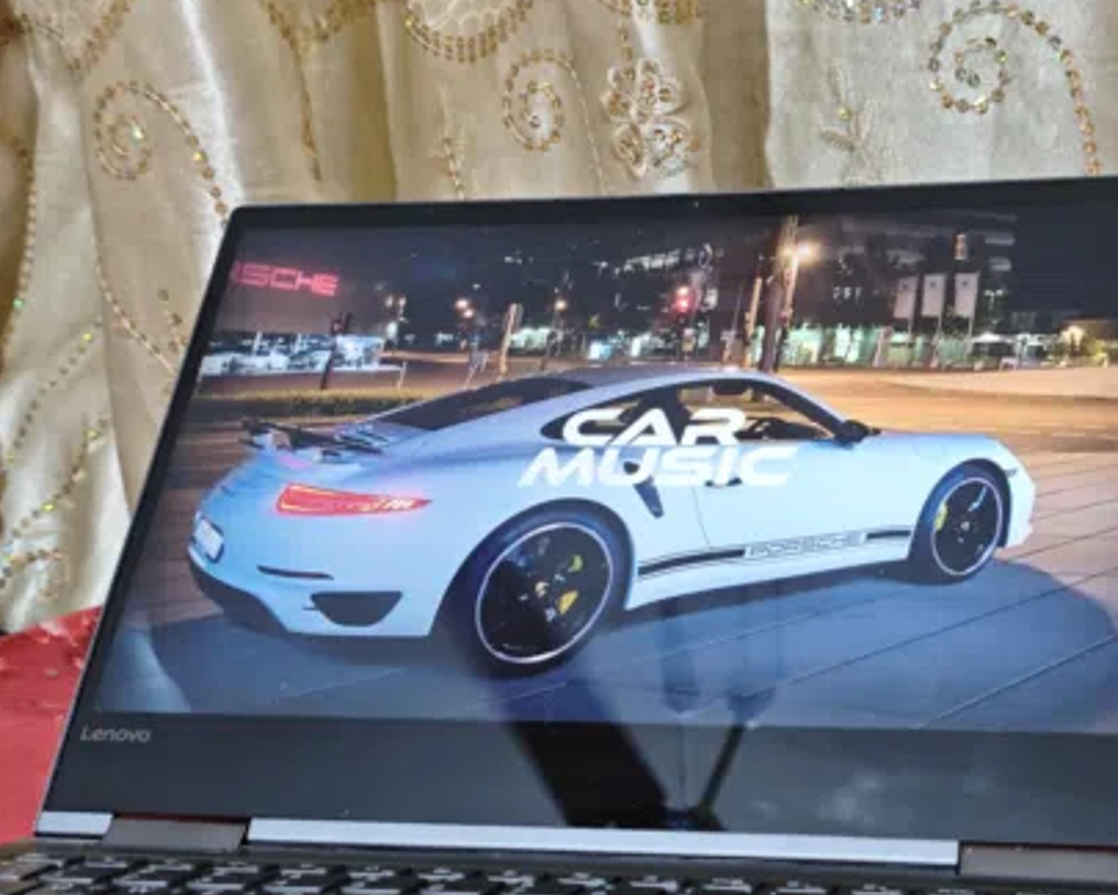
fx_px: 1787
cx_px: 809
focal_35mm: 54
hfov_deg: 34.2
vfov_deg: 28.0
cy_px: 577
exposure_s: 1/100
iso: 500
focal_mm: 4.94
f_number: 1.5
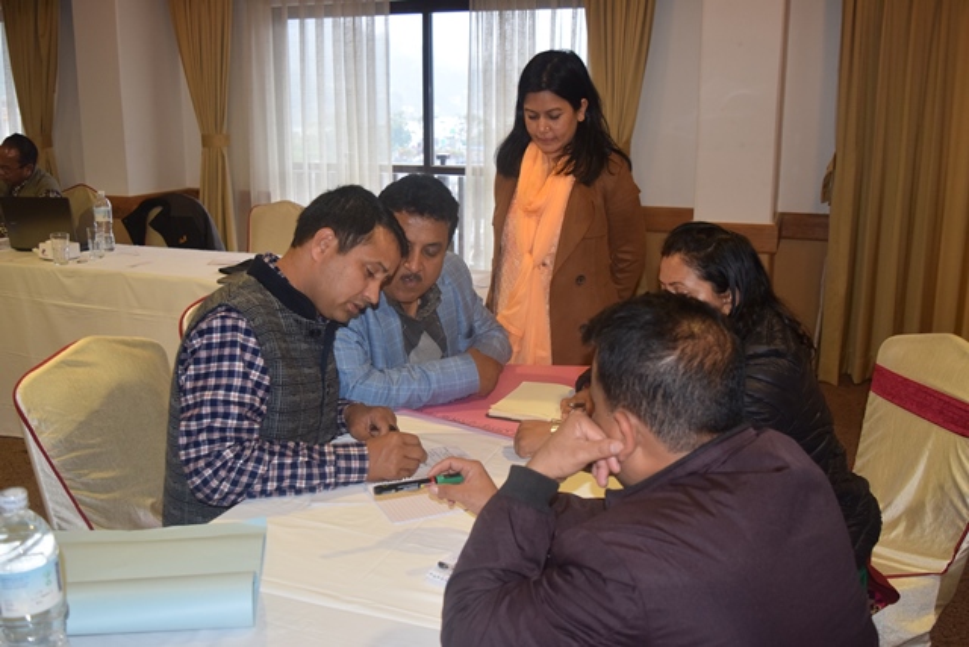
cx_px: 484
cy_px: 324
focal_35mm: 36
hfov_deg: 53.1
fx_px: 969
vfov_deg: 36.9
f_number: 4
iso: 800
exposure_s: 1/60
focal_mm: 24
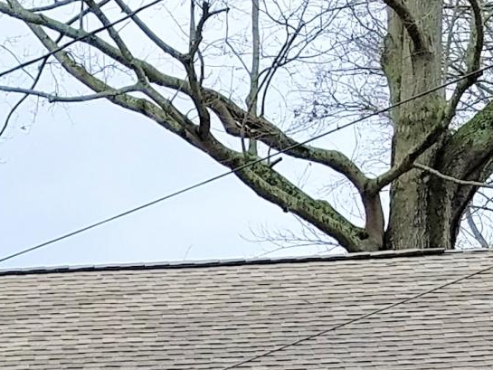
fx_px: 2037
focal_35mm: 143
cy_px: 697
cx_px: -87
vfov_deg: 9.8
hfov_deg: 13.4
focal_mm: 4.2
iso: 50
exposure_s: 1/410
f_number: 1.7
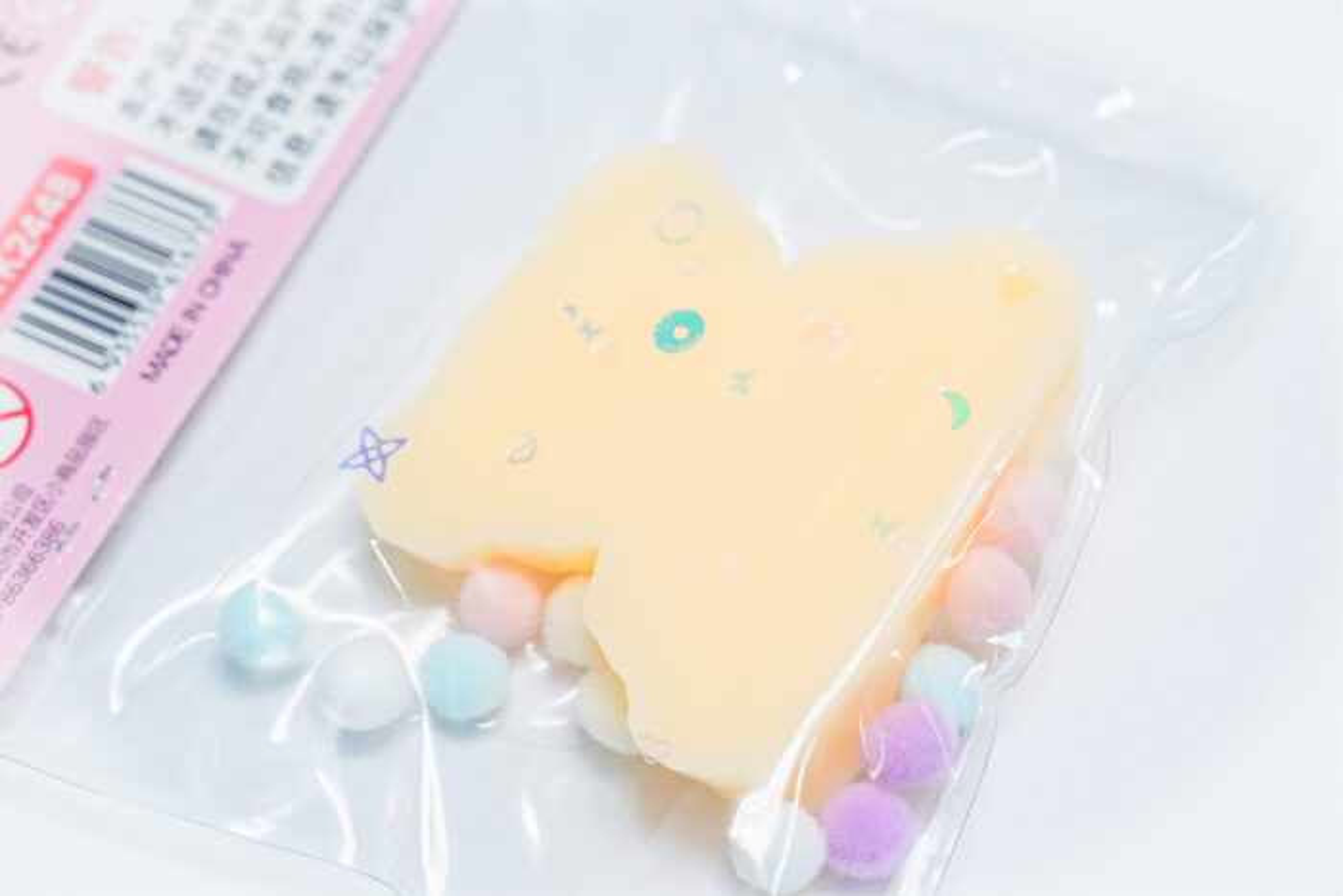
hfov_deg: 19.5
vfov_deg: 13.0
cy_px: 448
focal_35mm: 105
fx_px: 3918
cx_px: 672
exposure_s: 1/640
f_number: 5
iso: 3200
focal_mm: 70
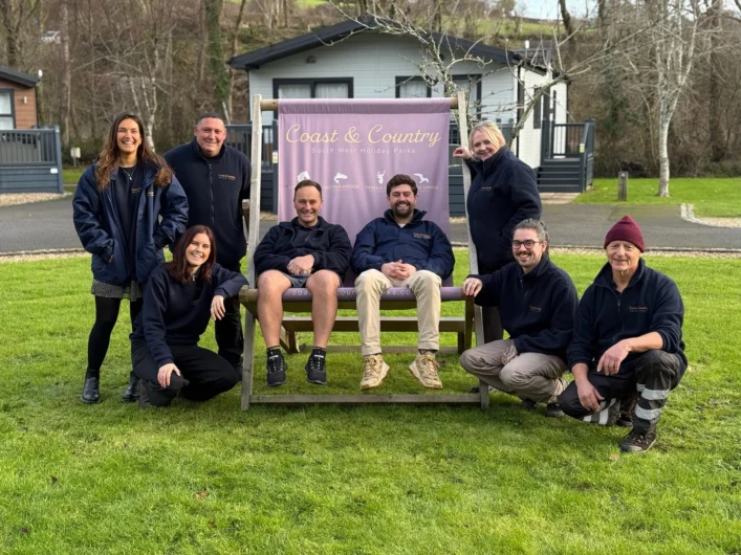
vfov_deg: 30.3
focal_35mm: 48
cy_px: 278
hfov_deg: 39.7
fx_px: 1027
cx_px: 370
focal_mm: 6.76
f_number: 1.78
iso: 80
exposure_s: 1/583
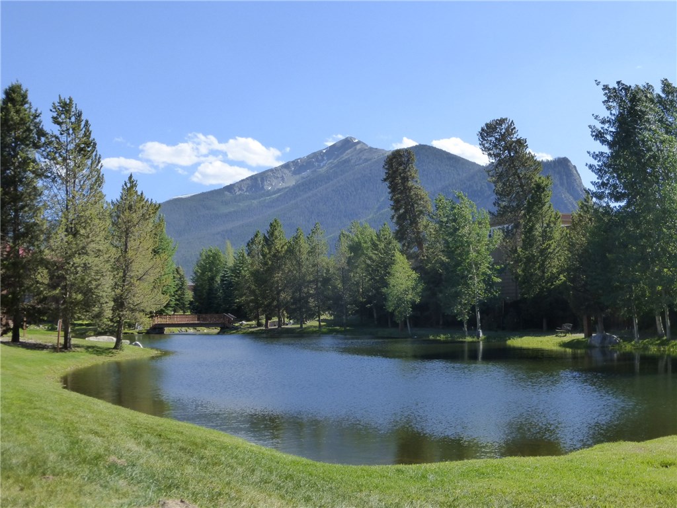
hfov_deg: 43.9
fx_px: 841
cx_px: 338
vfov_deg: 33.6
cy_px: 254
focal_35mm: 43
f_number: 3.9
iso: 200
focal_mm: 7.4
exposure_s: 1/800
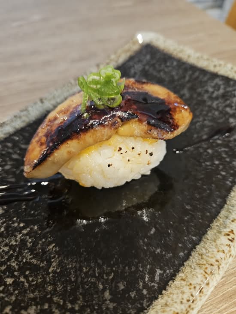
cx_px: 118
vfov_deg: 73.9
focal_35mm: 23
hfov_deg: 58.9
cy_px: 157
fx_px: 209
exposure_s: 1/24
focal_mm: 5.4
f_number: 1.8
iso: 500
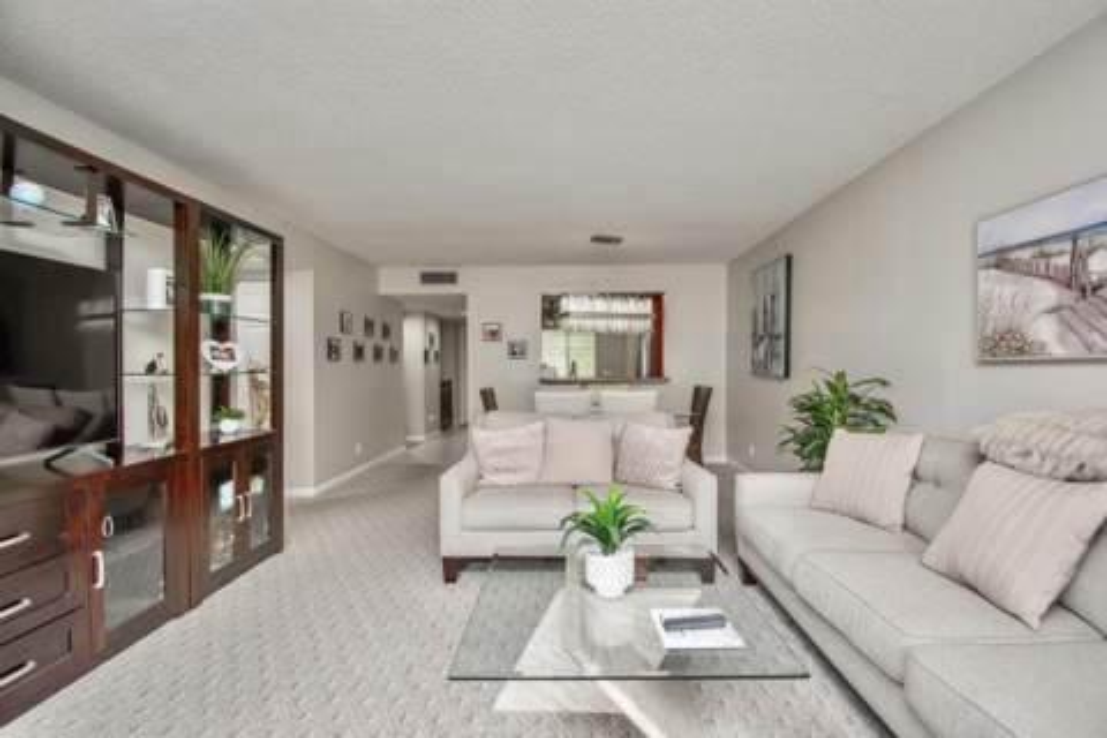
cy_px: 369
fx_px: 461
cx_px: 554
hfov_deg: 100.4
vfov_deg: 77.3
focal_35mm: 15
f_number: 5
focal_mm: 10
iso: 800
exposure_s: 1/100
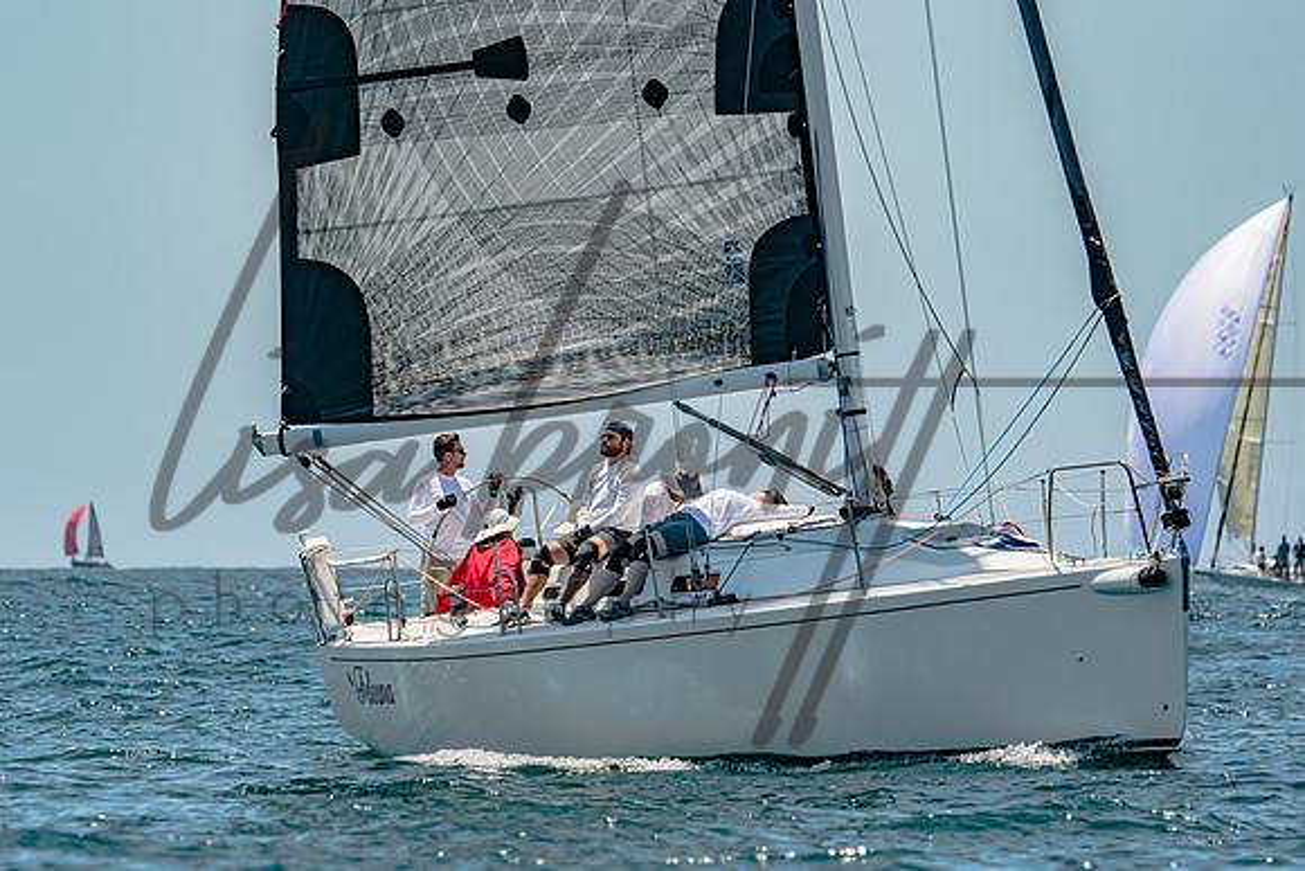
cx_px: 540
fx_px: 14060
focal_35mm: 388
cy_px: 509
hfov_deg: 5.3
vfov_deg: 3.5
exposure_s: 1/1600
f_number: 5.3
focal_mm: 220
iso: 200
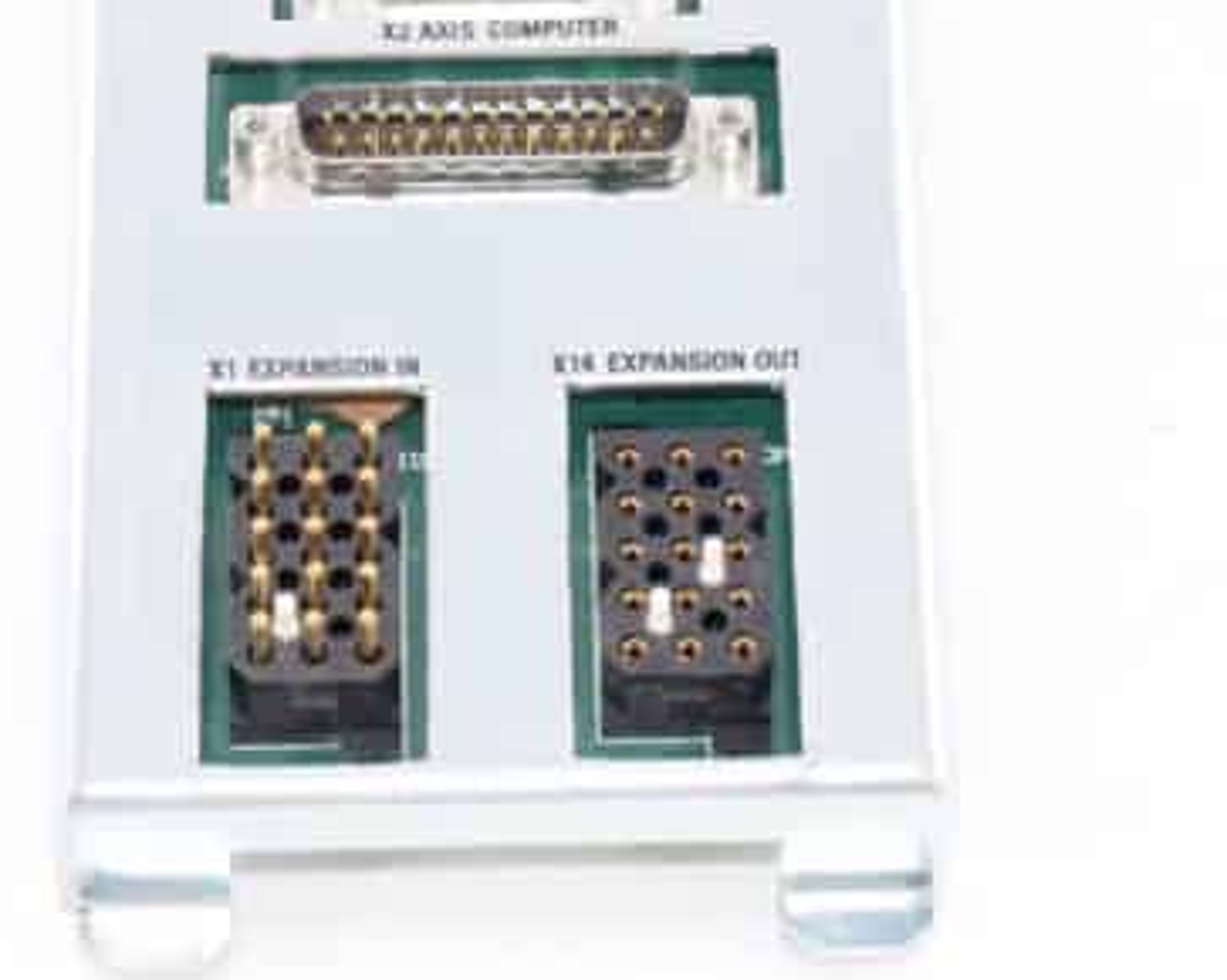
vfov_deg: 9.2
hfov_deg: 11.6
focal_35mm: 167
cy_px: 66
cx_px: 527
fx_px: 6061
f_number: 13
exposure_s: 1/25
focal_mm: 42
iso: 200
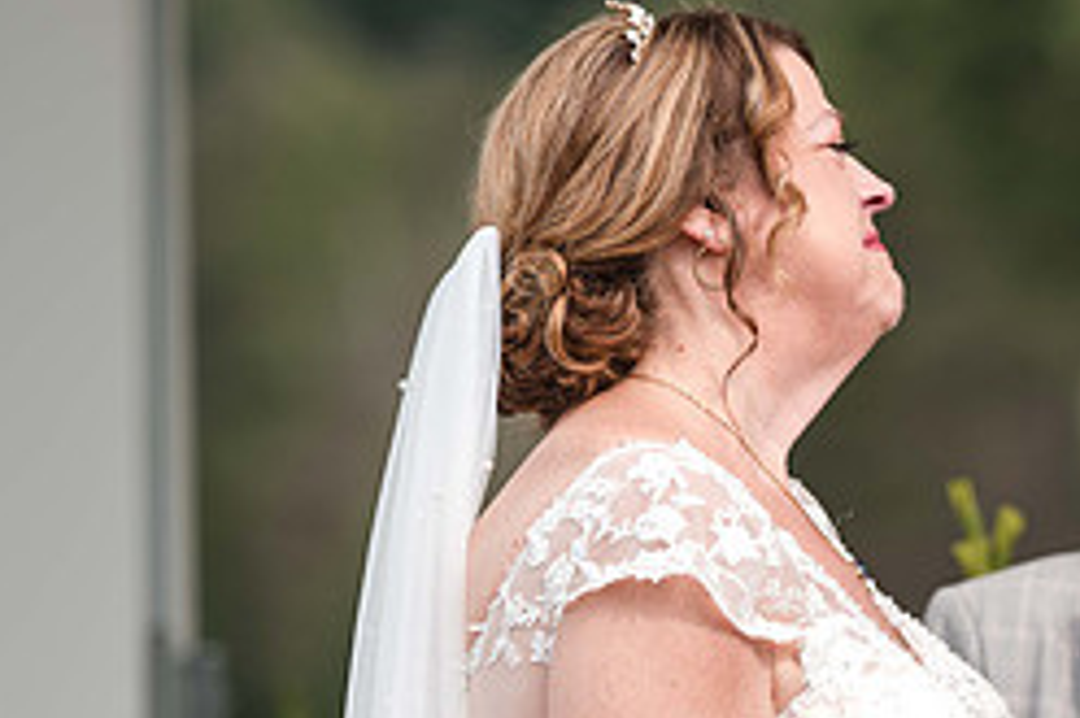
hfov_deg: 4.3
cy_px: 501
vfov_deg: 2.9
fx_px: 14270
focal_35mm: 476
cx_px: 923
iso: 50
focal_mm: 190
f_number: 3.5
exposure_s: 1/500
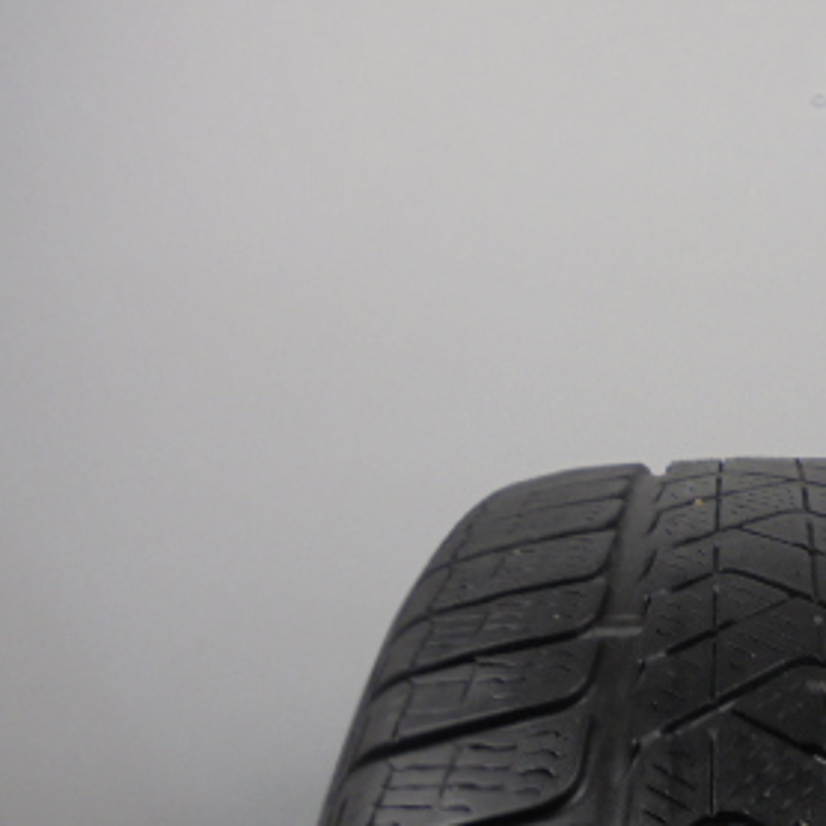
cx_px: 719
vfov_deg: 31.9
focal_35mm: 53
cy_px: 559
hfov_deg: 31.0
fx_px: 1431
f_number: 3.5
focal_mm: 4.6
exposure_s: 1/30
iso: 100
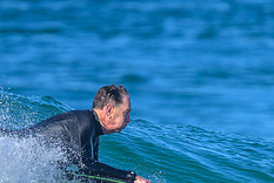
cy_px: 174
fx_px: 20842
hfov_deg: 0.8
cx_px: 107
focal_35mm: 2735
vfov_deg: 0.5
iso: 400
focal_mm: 800
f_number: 6.3
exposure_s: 1/2000
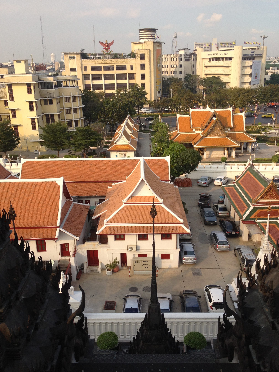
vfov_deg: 52.6
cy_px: 186
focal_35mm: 35
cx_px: 140
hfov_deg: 40.7
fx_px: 376
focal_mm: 4.28
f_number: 2.4
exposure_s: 1/800
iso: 64
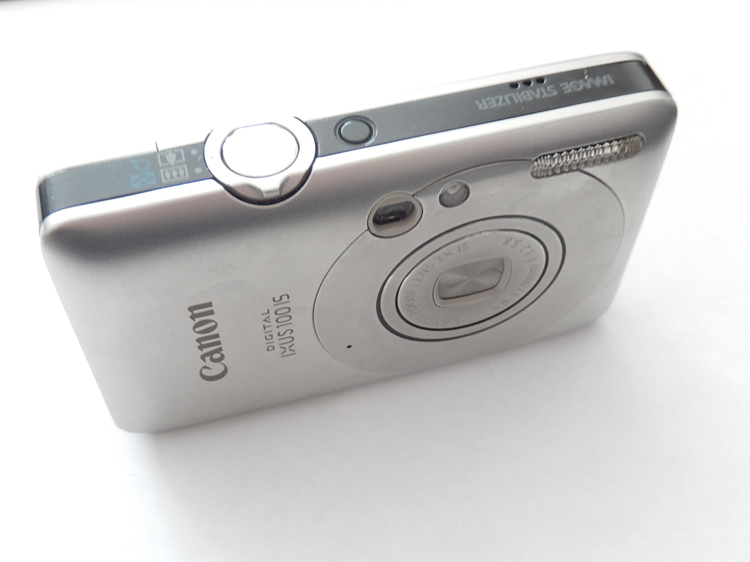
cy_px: 281
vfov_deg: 32.2
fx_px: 975
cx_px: 375
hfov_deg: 42.1
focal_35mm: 45
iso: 450
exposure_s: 1/8
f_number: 4.3
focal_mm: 8.1
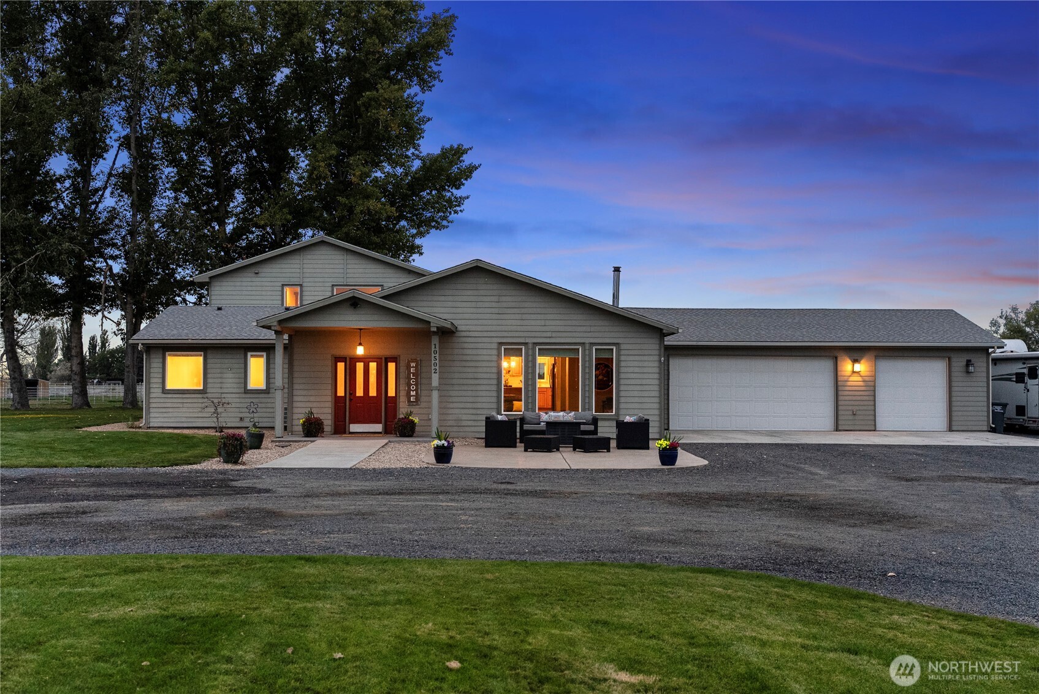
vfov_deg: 37.9
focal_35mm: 35
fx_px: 1011
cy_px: 347
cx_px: 520
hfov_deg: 54.4
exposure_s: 1/60
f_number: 6.3
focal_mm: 35
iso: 1600
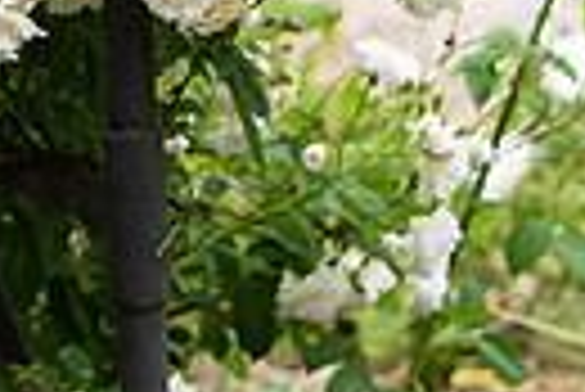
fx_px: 5450
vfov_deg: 4.1
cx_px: -693
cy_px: -349
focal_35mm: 335
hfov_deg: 6.0
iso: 200
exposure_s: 1/1000
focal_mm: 75
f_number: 4
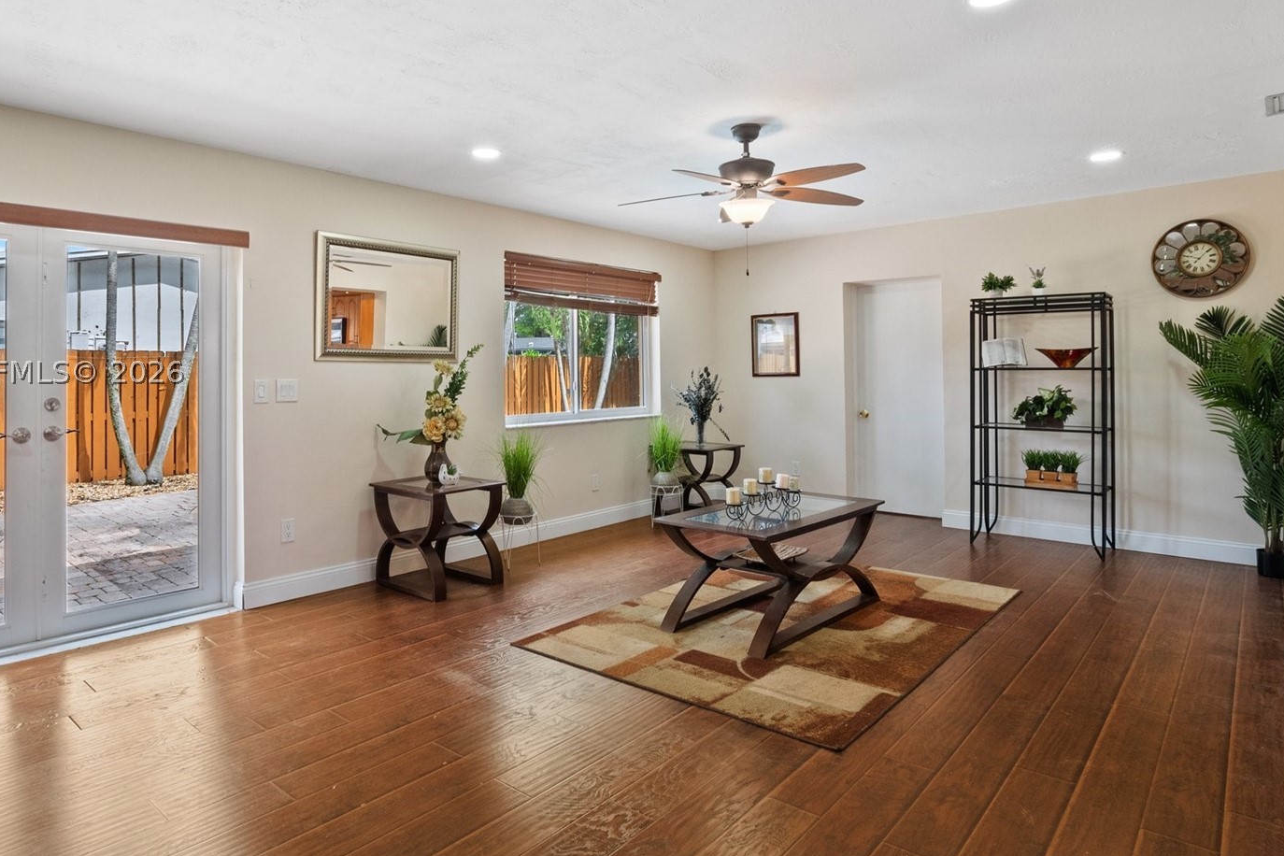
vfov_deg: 59.3
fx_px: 749
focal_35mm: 21
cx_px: 551
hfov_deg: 80.7
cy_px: 371
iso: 250
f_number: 8
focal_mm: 11.5
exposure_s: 1/20
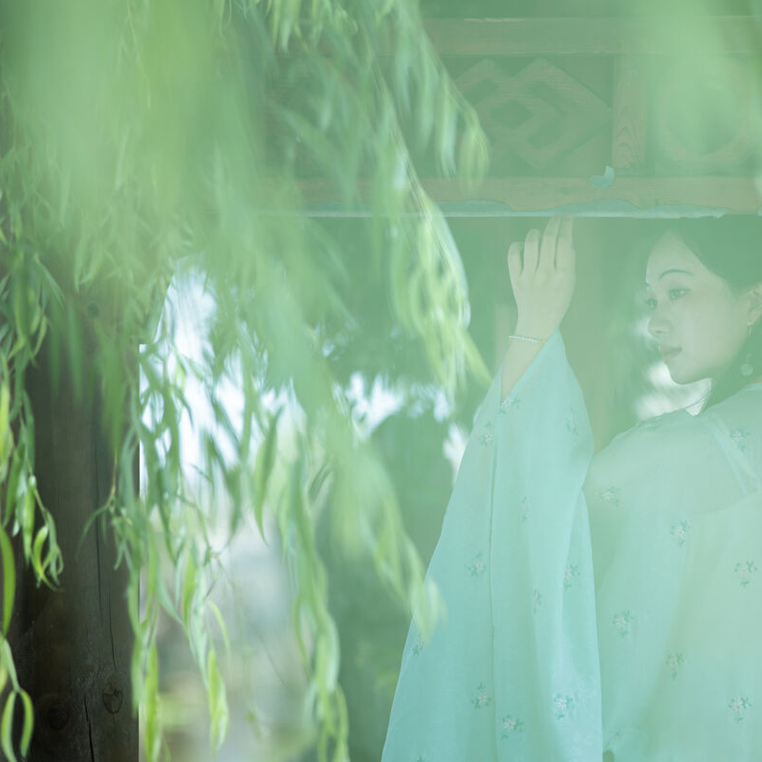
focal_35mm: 256
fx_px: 6376
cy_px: 381
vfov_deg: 6.8
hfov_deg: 6.8
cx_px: 517
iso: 100
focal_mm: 200
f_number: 2.8
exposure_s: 1/400
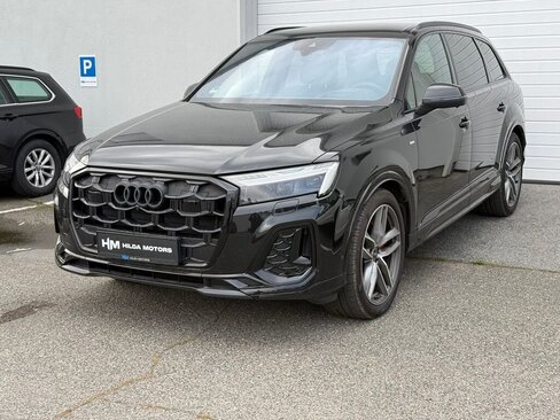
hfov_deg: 39.7
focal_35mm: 48
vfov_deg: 30.3
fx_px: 777
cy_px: 210
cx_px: 280
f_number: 1.78
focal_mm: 6.76
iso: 100
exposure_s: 1/276
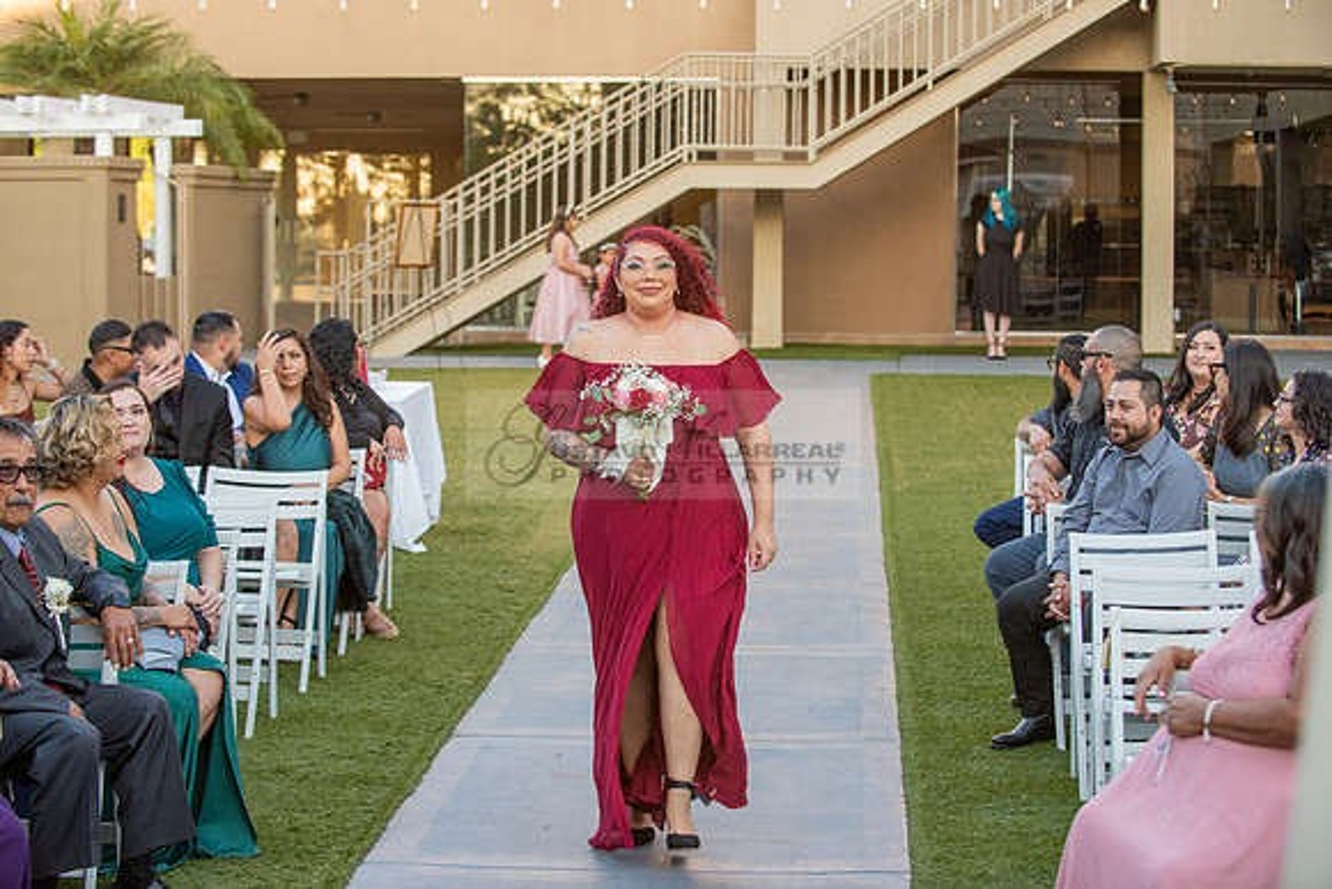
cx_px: 666
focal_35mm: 80
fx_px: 2961
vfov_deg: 17.1
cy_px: 444
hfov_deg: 25.4
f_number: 4
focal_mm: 80
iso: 800
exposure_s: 1/320
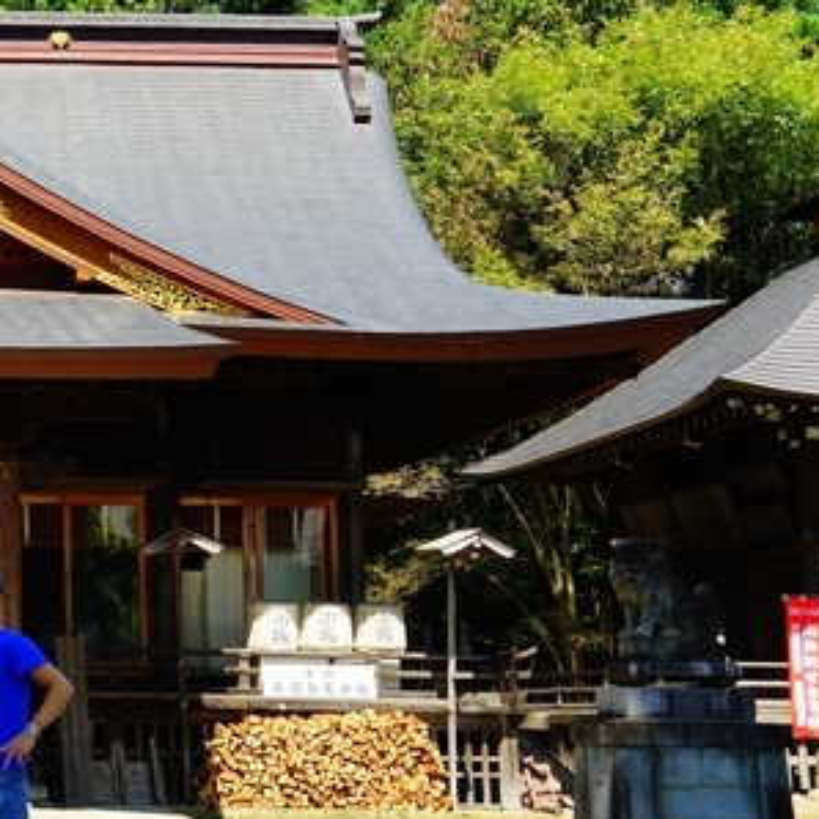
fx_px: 2141
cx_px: -220
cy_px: 294
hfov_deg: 20.0
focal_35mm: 80
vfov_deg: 21.6
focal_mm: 35
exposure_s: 1/100
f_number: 8
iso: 100
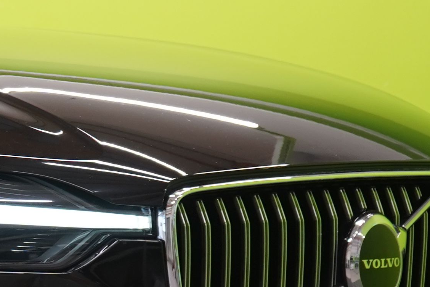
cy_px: 244
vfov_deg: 5.5
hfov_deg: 7.8
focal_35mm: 250
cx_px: -499
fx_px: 2986
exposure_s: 1/25
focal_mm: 47
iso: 400
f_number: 5
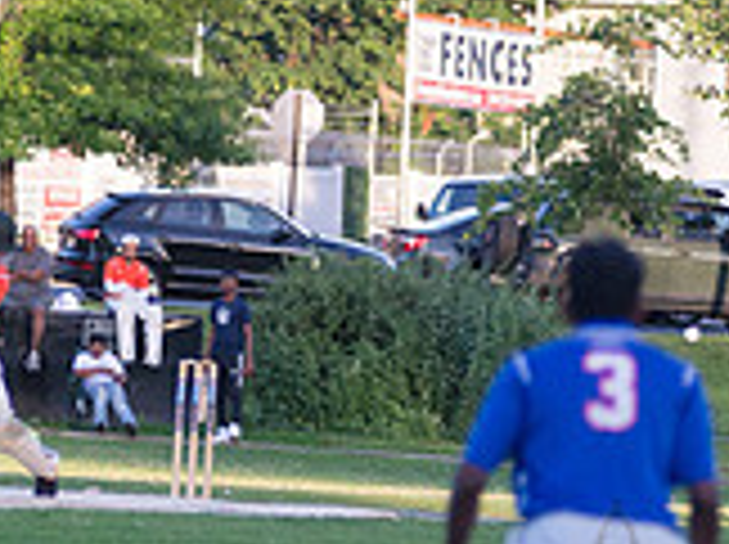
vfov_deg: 3.0
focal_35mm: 500
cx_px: 32
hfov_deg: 4.0
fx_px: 10514
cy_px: 357
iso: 1600
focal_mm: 145
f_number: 2.8
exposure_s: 1/4000
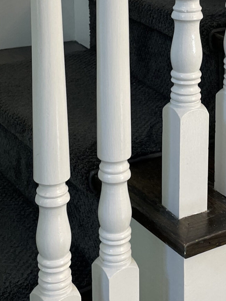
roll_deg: +2.0
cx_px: 147
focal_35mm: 77
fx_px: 670
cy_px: 48
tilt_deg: -13.7
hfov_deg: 19.1
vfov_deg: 24.8
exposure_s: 1/60
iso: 80
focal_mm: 4.2
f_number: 1.6
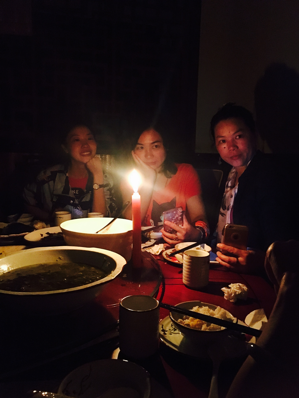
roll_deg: -1.0
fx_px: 334
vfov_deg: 61.7
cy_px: 199
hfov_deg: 48.2
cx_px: 150
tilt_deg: -8.1
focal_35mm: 29
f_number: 2.2
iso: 1250
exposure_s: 1/17
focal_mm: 4.15
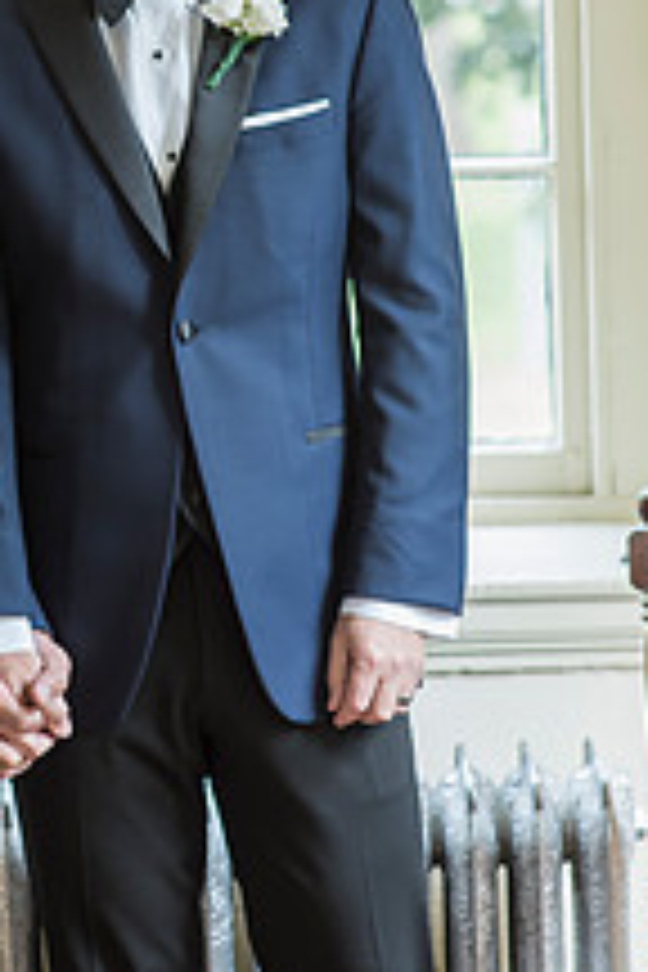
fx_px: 4779
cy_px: 176
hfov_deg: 7.7
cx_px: 9
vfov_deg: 11.6
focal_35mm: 177
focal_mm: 85
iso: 500
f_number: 2.8
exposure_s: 1/125
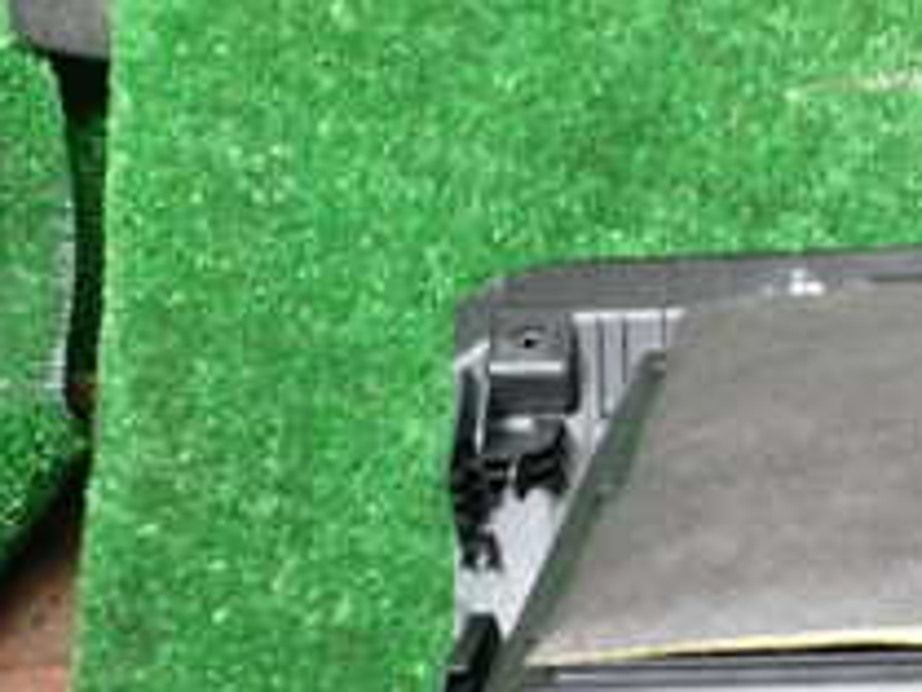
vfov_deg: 16.9
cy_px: 635
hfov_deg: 20.3
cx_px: 1284
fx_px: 2292
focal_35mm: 86
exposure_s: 1/30
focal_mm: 5.4
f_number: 2.3
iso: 250
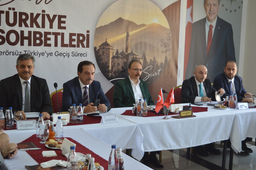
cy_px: 85
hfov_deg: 38.9
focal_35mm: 51
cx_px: 128
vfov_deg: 26.5
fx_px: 363
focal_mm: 34
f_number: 4.5
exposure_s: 1/80
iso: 400
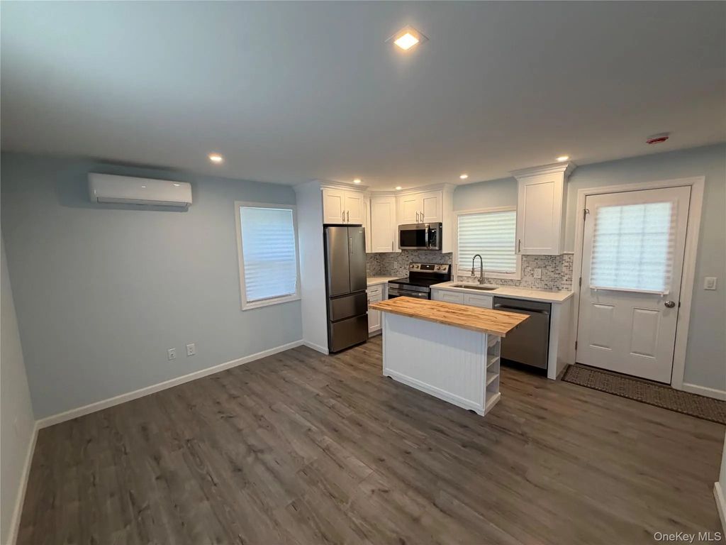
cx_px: 363
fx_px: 294
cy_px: 272
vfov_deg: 85.7
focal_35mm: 14
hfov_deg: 102.1
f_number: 2.2
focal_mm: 2.22
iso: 250
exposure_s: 1/120
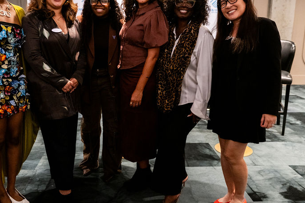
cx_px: 128
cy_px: 92
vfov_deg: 36.8
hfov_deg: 52.9
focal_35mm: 36
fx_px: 305
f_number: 2.8
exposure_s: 1/125
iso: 2500
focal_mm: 24
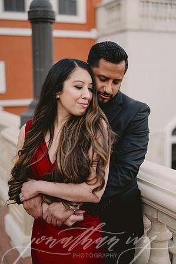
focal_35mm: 50
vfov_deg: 39.6
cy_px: 132
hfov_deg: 26.9
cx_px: 88
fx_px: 367
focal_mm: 50
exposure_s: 1/2000
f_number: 2
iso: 400
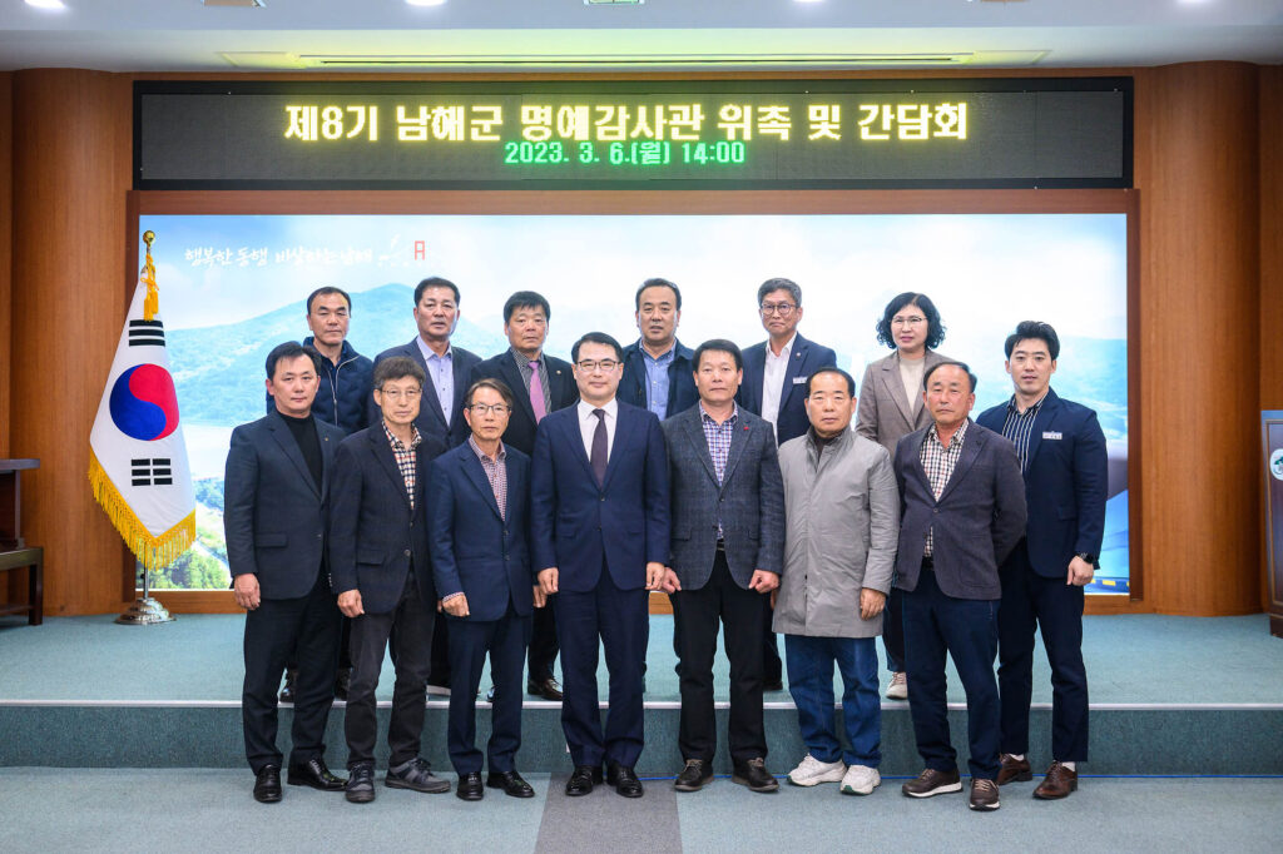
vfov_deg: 30.5
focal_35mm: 44
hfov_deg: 44.5
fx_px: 1568
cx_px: 642
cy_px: 427
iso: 1600
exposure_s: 1/125
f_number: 5.6
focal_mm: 44
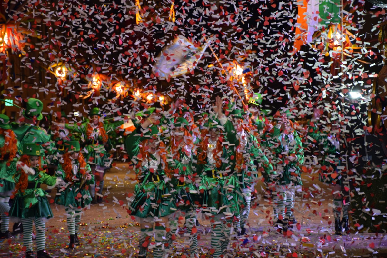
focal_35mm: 120
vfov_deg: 11.4
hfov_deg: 17.1
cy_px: 129
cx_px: 194
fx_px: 1290
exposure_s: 1/60
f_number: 5.3
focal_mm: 80
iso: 800
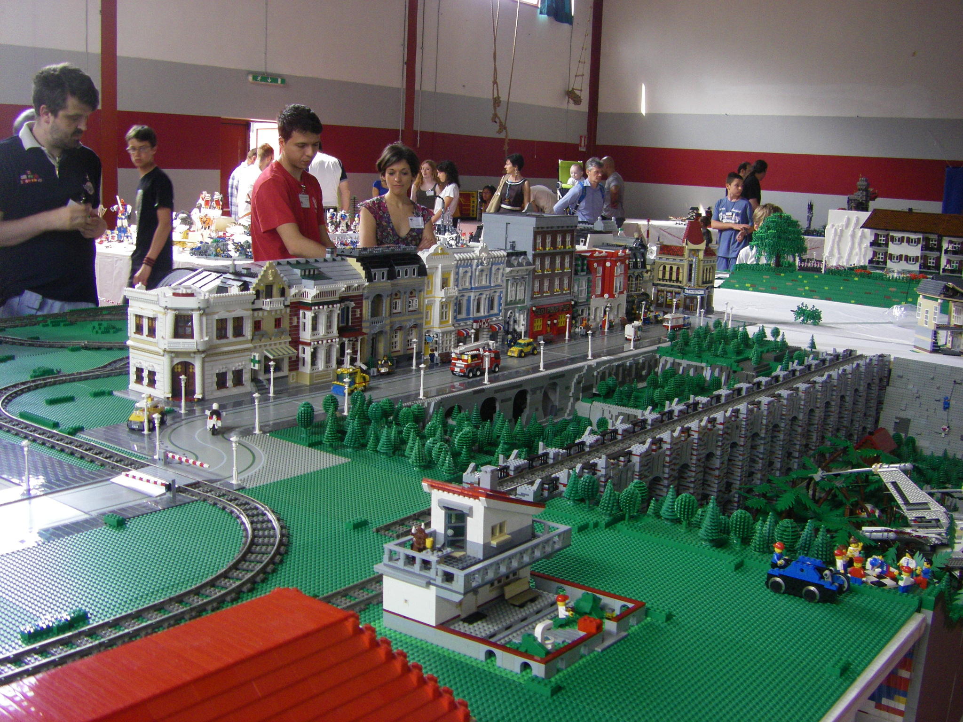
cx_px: 482
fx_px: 1057
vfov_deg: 37.7
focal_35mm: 38
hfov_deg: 49.0
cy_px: 361
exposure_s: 1/50
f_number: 3.5
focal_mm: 6.3
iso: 250
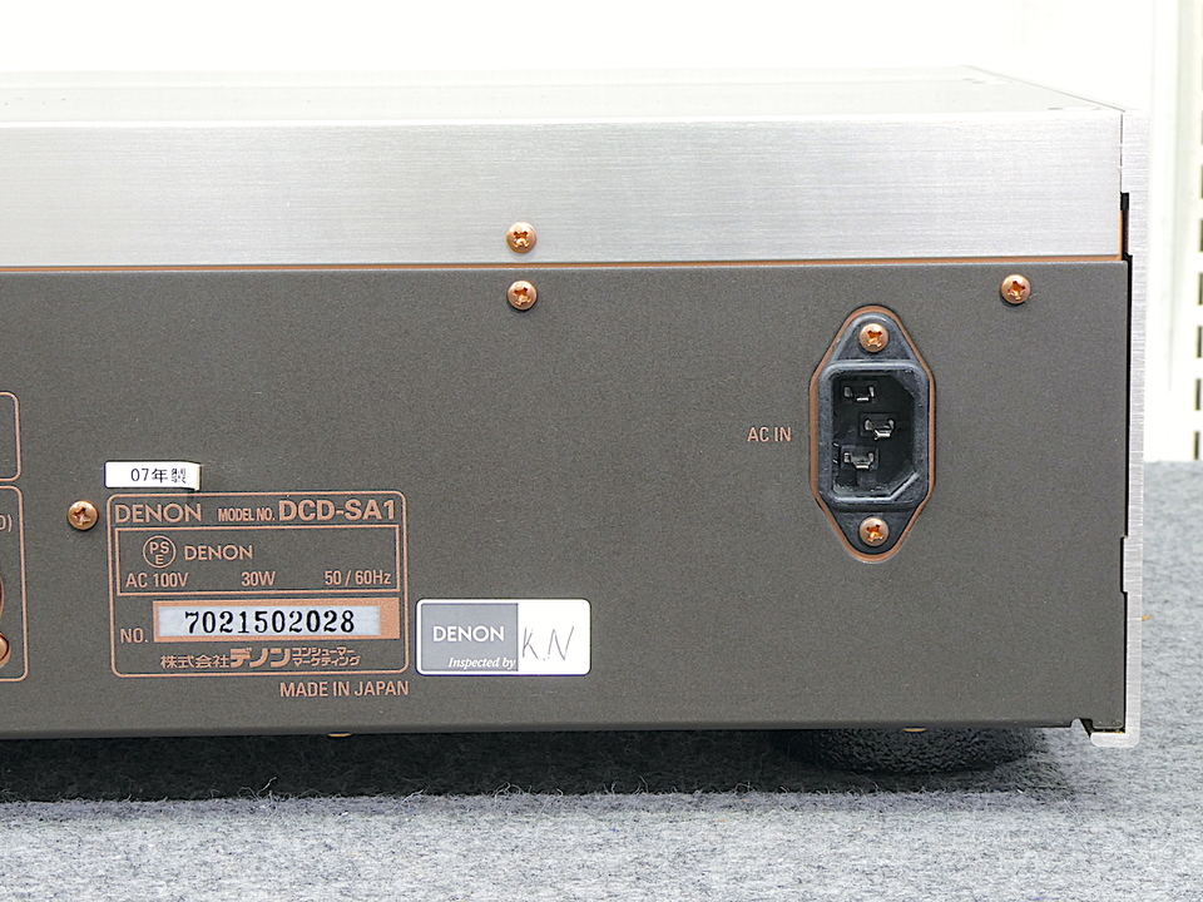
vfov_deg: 17.6
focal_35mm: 84
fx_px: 2919
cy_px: 451
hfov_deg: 23.3
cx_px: 602
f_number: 8
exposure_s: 1.6
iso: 100
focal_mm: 15
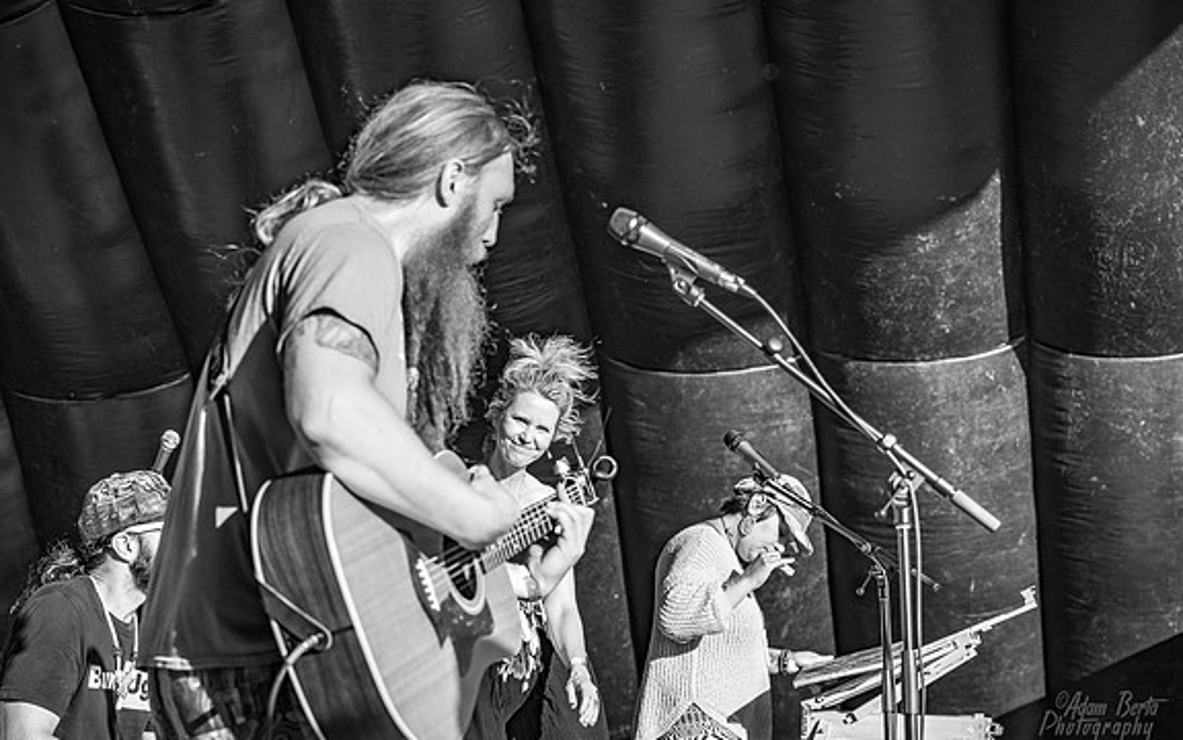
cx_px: 589
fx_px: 2483
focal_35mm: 77
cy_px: 348
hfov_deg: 26.8
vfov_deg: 16.9
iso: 125
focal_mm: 75
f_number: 5.6
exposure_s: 1/400
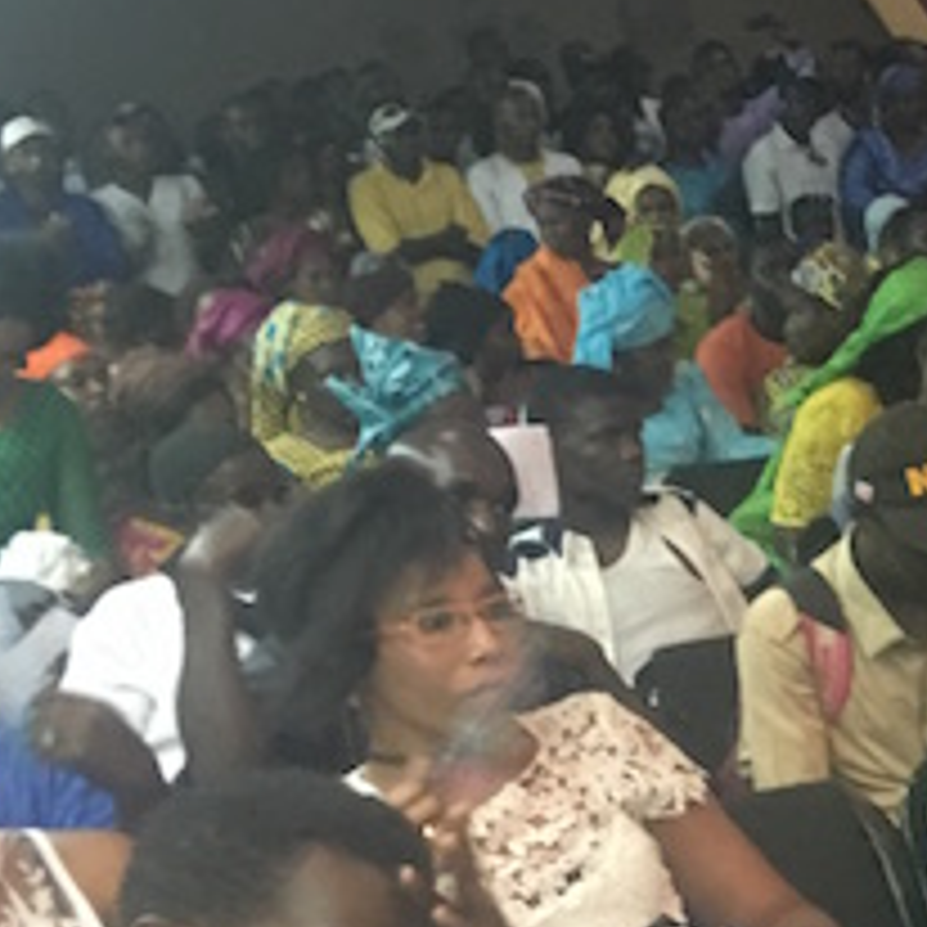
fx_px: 2636
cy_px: 587
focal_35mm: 87
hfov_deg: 17.5
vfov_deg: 19.9
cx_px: 1472
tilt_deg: -10.5
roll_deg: +4.9
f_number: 2.2
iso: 125
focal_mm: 4.15
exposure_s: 1/8
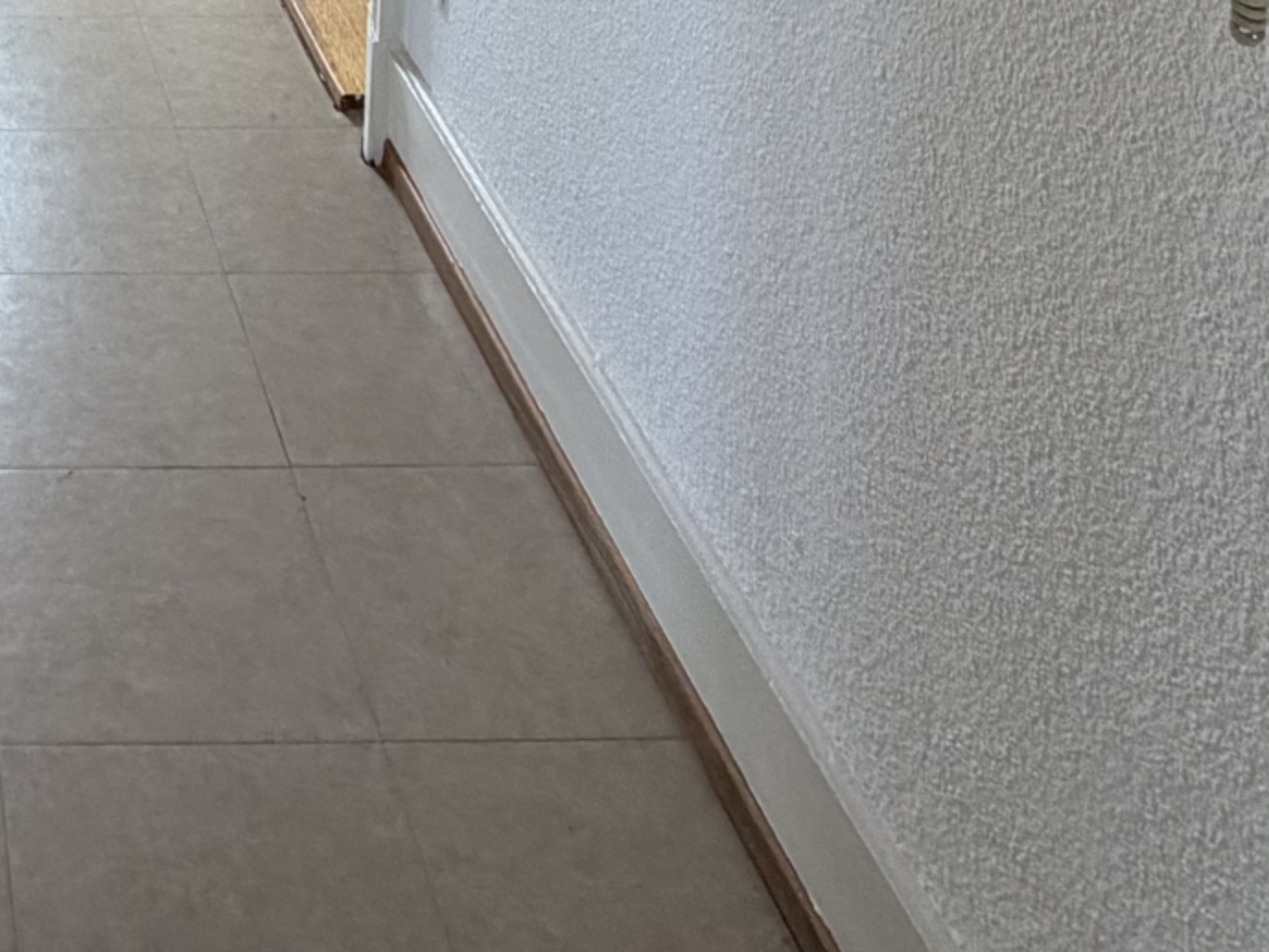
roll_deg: -2.0
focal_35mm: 52
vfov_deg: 19.9
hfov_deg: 32.4
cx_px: -129
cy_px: -795
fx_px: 1907
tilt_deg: -2.2
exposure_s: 1/121
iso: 100
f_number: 2.2
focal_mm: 2.22
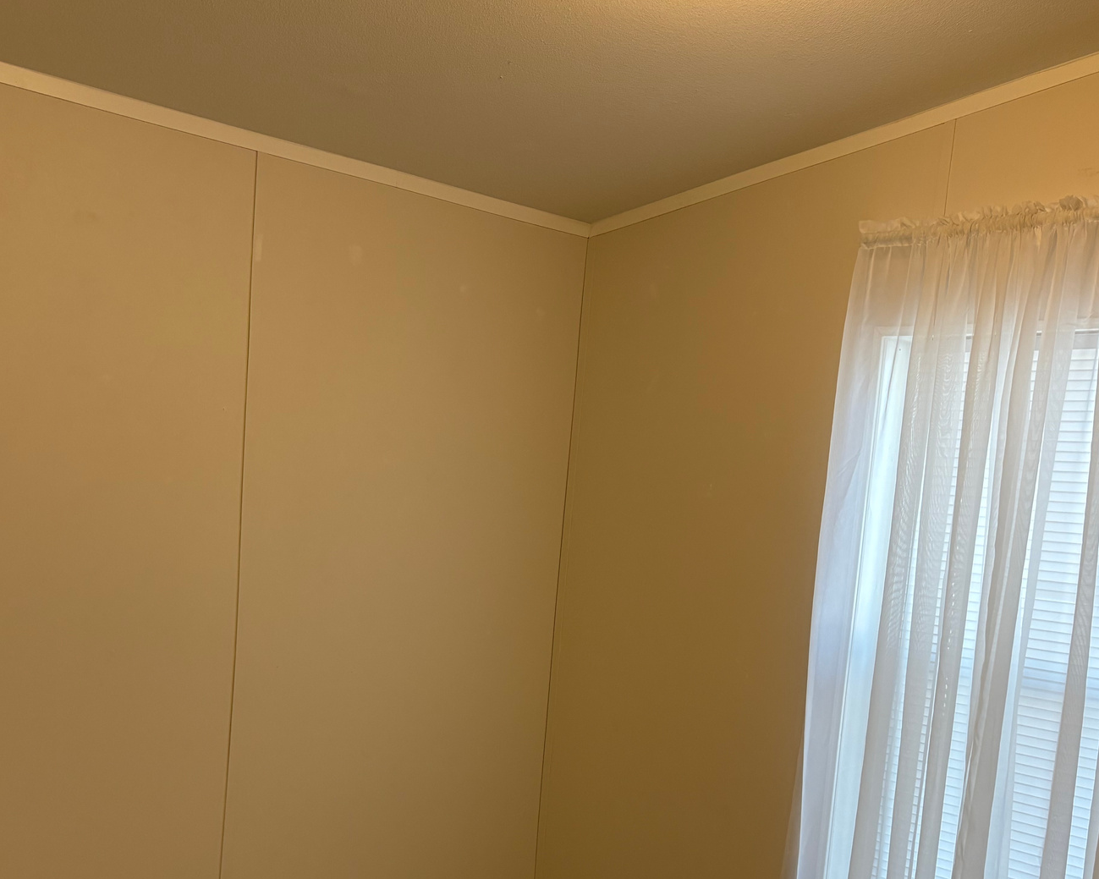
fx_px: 1301
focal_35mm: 40
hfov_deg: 45.7
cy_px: 626
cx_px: 486
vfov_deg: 36.7
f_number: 1.6
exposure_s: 1/120
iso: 125
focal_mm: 5.96
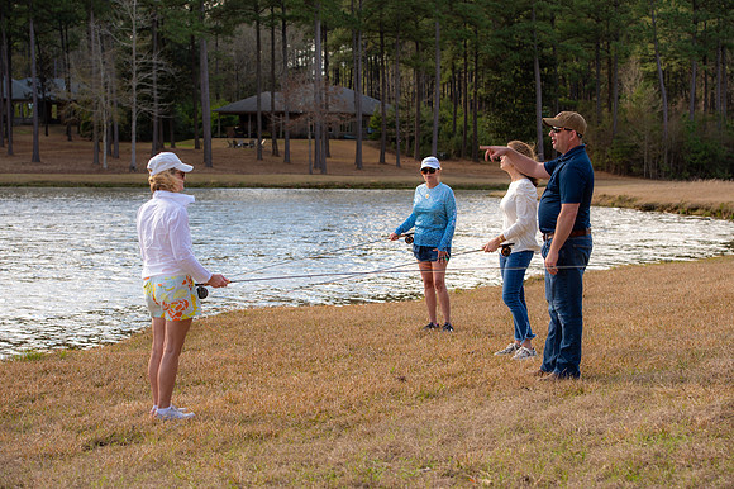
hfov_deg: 26.0
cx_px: 367
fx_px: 1589
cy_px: 244
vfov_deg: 17.5
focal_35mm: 78
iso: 50
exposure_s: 1/80
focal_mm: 78
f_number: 5.6
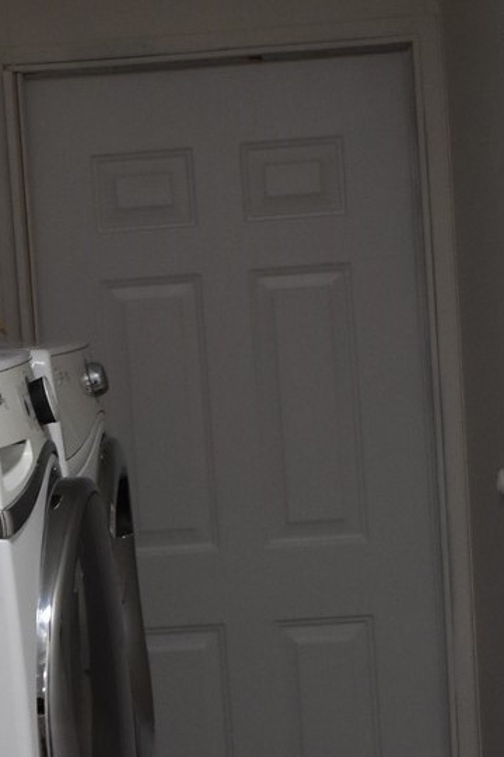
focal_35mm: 102
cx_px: -41
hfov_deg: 13.2
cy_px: 456
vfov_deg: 20.0
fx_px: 2143
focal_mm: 18
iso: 800
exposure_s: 1/125
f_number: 3.5
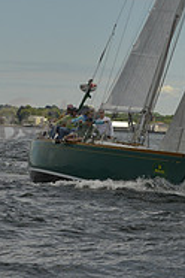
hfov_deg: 5.6
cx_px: 190
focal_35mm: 243
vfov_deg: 8.3
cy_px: -121
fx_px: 1873
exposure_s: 1/1600
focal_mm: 78
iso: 280
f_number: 10
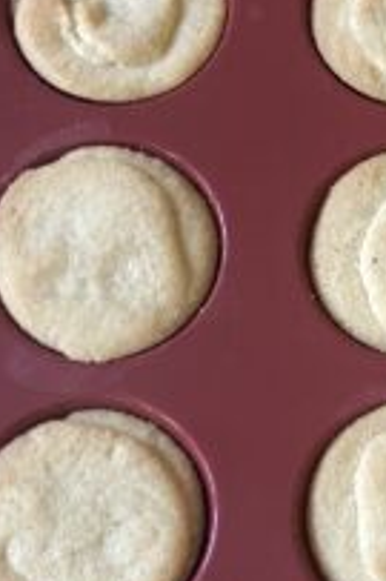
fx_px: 1434
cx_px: 510
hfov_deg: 14.6
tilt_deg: -73.9
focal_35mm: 89
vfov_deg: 22.9
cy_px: 329
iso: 320
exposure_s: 1/60
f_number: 1.8
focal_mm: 4.25
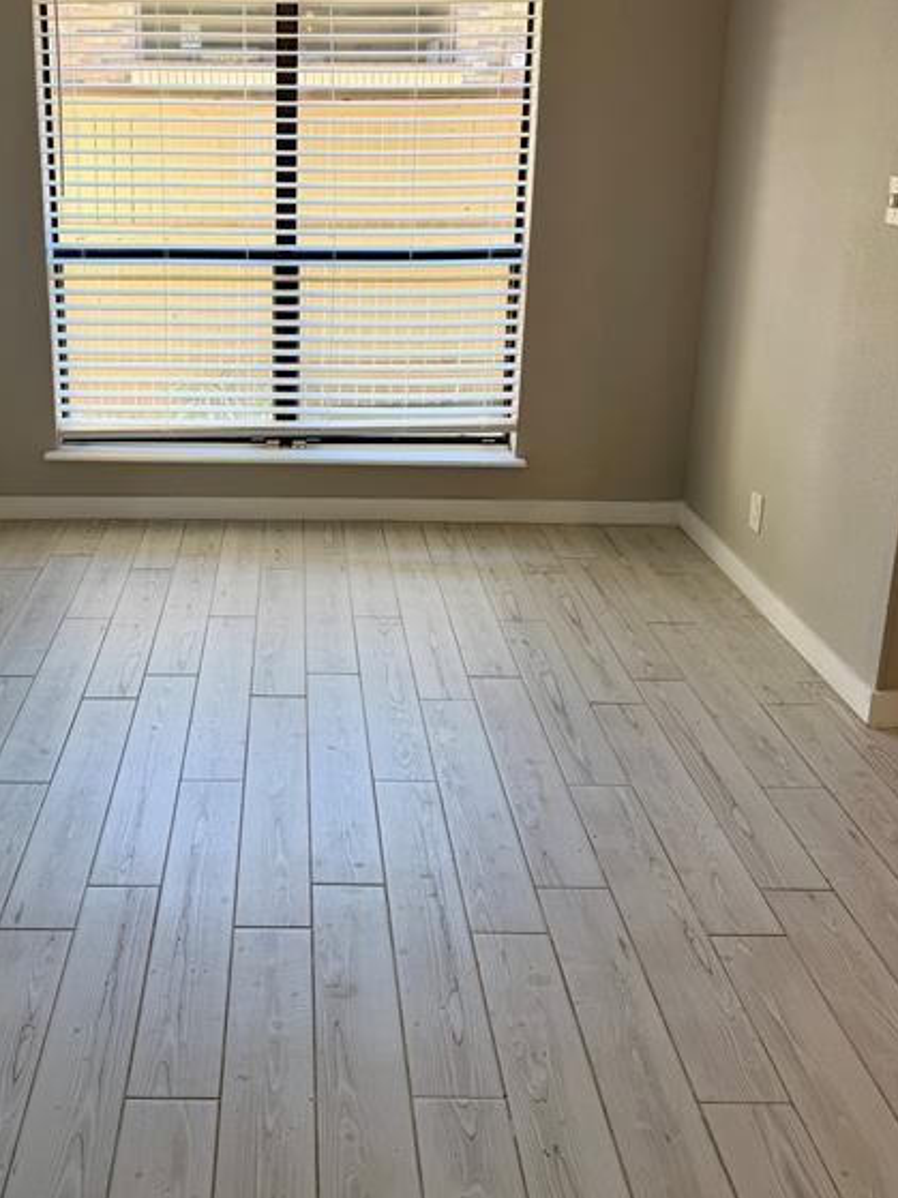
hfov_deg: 42.3
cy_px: 409
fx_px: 1142
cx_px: 289
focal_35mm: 33
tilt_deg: -14.8
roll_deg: -1.0
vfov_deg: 54.4
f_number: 1.78
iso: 64
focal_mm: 6.76
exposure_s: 1/155
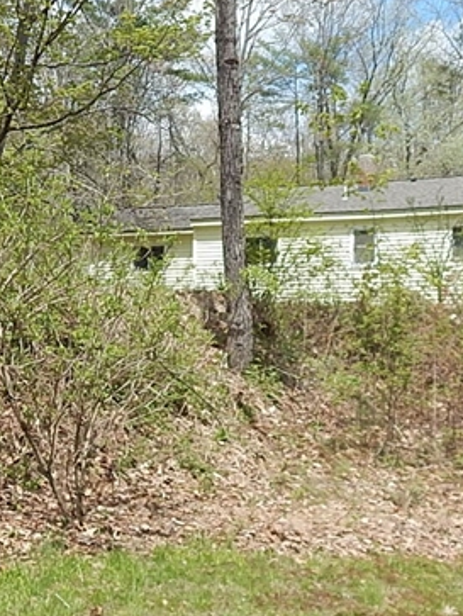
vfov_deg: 30.9
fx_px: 1104
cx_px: 254
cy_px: 409
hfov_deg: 23.7
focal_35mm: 62
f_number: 6
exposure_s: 1/400
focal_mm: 4
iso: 125
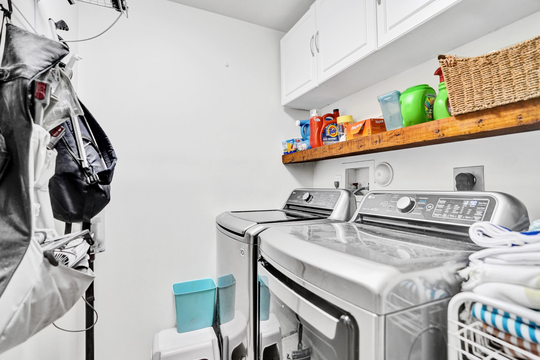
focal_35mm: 16
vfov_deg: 73.8
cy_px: 180
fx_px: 240
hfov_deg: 96.7
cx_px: 270
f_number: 2.8
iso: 800
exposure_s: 1/400
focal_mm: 16
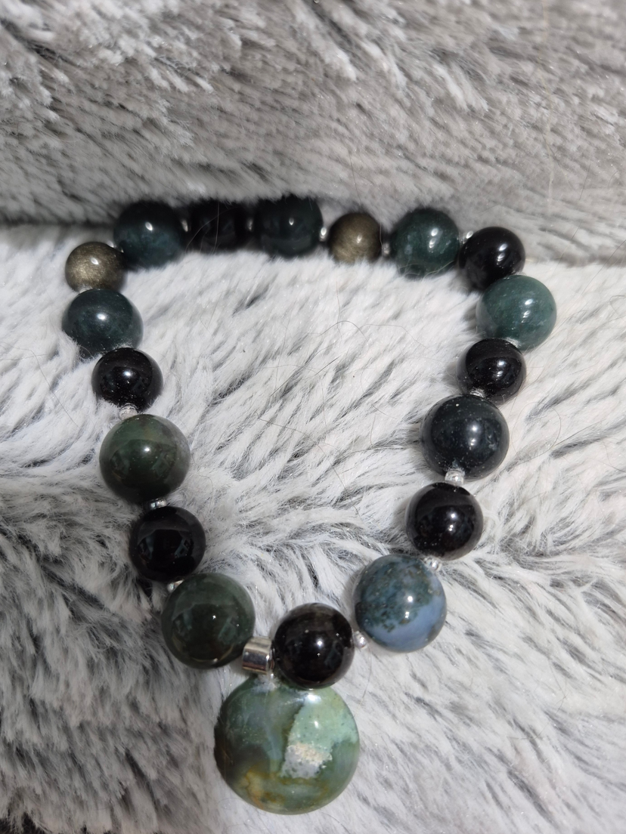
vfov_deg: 69.4
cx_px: 309
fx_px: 603
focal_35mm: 25
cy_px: 423
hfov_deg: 54.9
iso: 125
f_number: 1.8
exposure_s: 1/120
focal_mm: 5.4
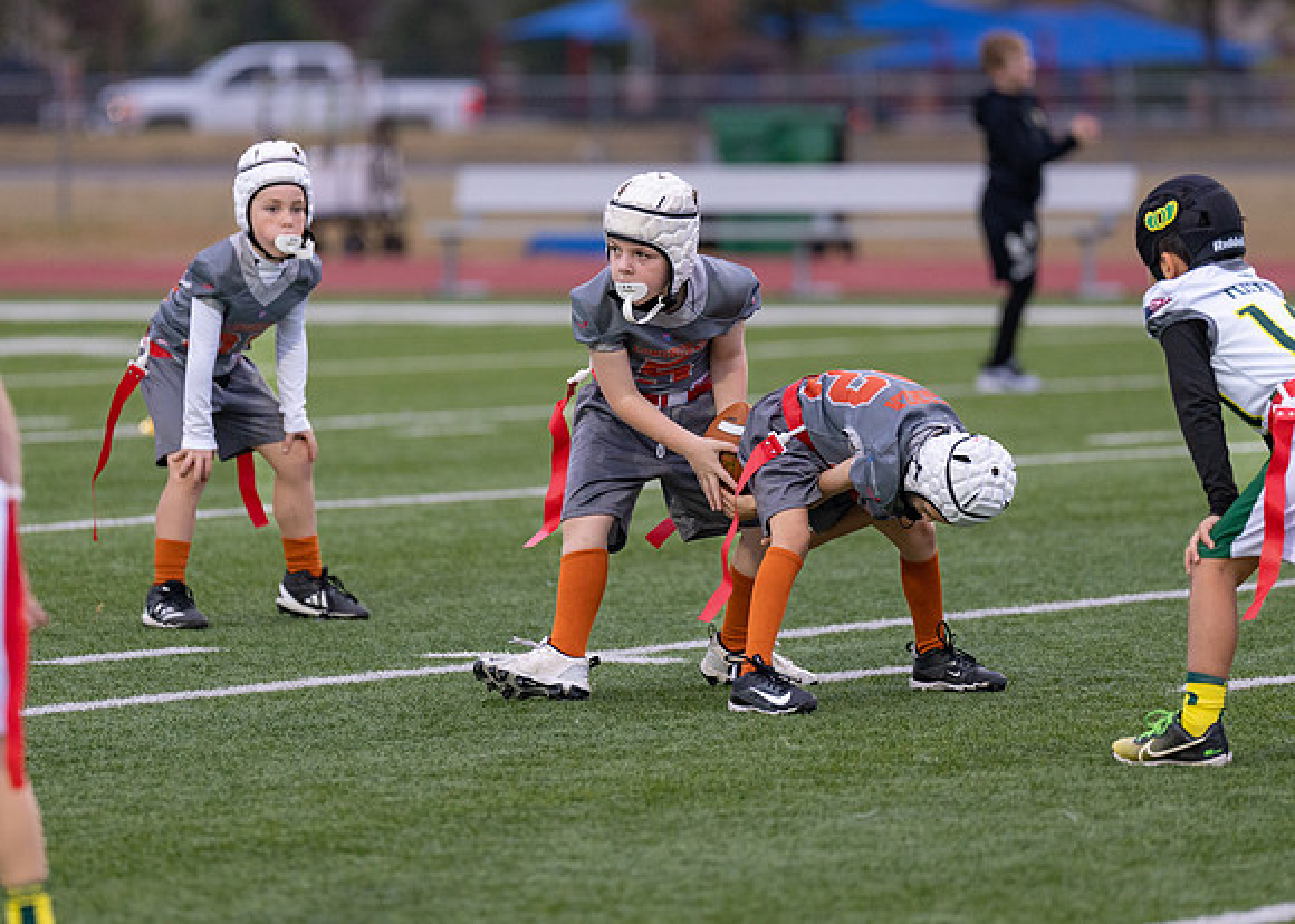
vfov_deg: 4.8
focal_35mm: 301
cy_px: 393
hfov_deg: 6.7
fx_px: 11053
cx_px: 666
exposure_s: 1/1000
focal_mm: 200
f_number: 2.8
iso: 800
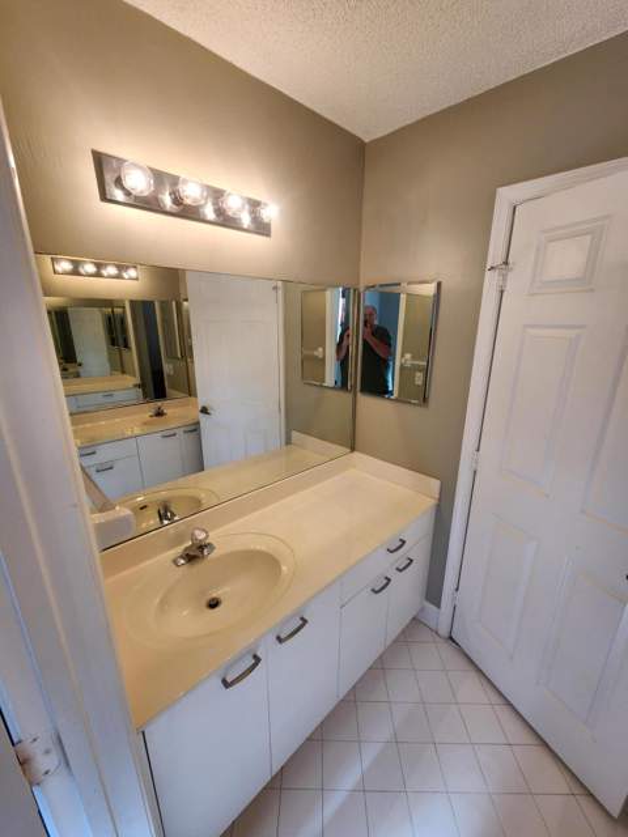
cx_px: 314
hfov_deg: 89.9
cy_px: 418
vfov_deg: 106.2
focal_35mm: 13
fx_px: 314
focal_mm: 2.2
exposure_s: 1/60
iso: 160
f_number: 2.2
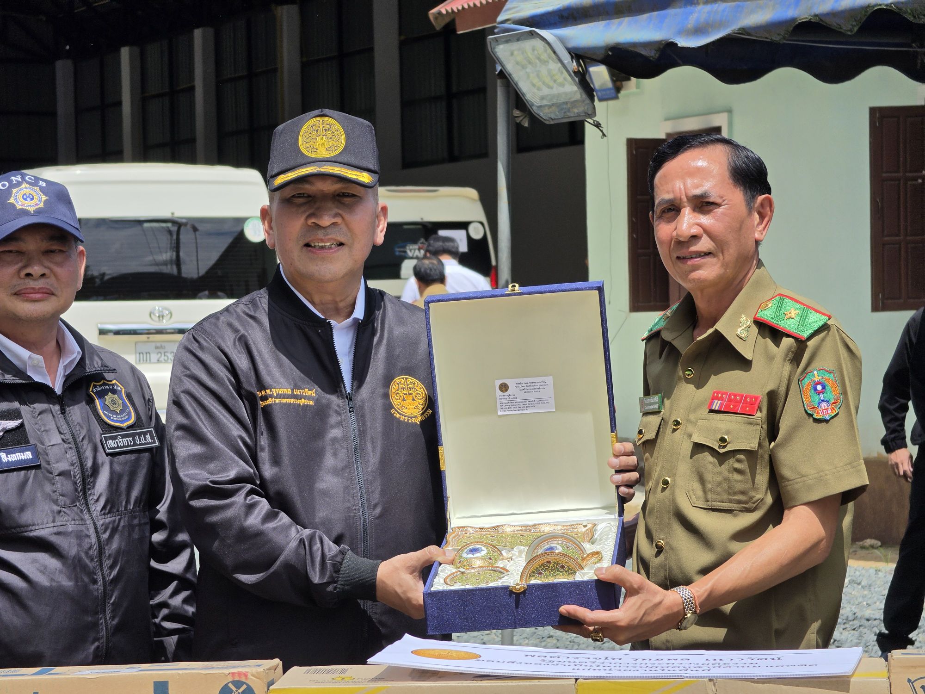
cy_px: 347
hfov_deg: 17.1
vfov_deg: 12.9
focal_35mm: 115
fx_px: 3073
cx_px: 462
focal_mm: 18.6
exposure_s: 1/2246
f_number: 2.9
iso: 50
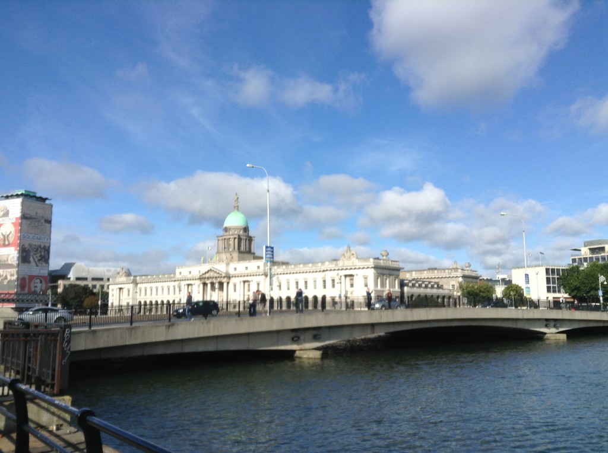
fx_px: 579
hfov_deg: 55.4
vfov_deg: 42.8
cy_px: 226
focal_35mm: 33
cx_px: 304
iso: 32
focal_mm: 3.3
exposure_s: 1/1287
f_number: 2.4
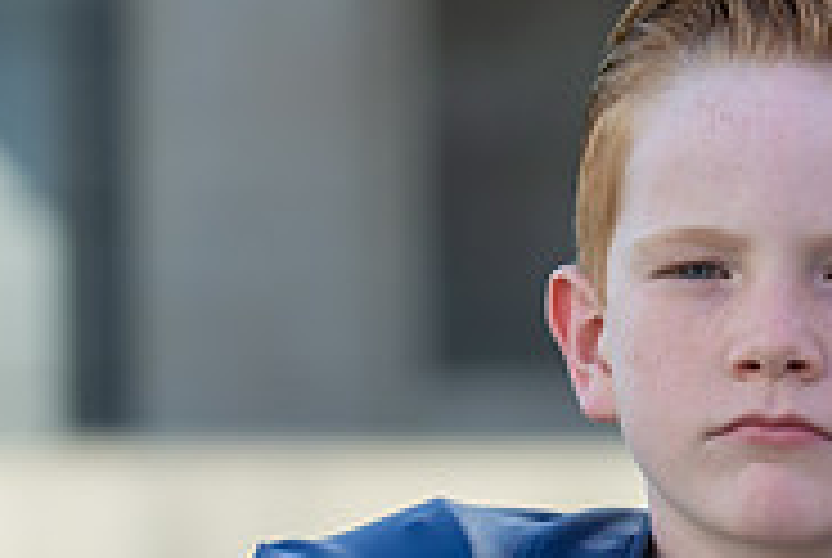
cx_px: 823
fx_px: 5995
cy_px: 650
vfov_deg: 5.3
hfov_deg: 7.9
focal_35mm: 259
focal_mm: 78
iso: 100
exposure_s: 1/500
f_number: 2.8
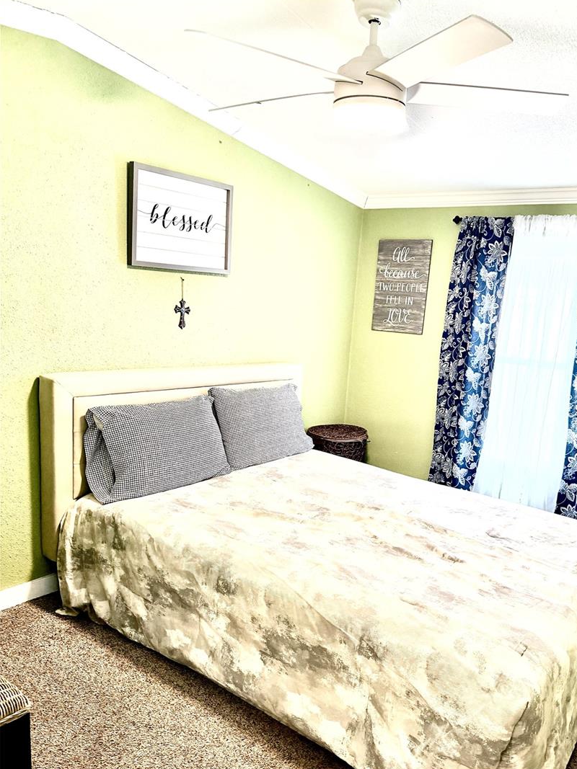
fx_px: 600
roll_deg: -3.6
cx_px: 324
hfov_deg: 51.2
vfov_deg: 65.1
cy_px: 427
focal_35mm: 27
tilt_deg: -11.1
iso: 250
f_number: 1.78
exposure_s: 1/120
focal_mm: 6.76
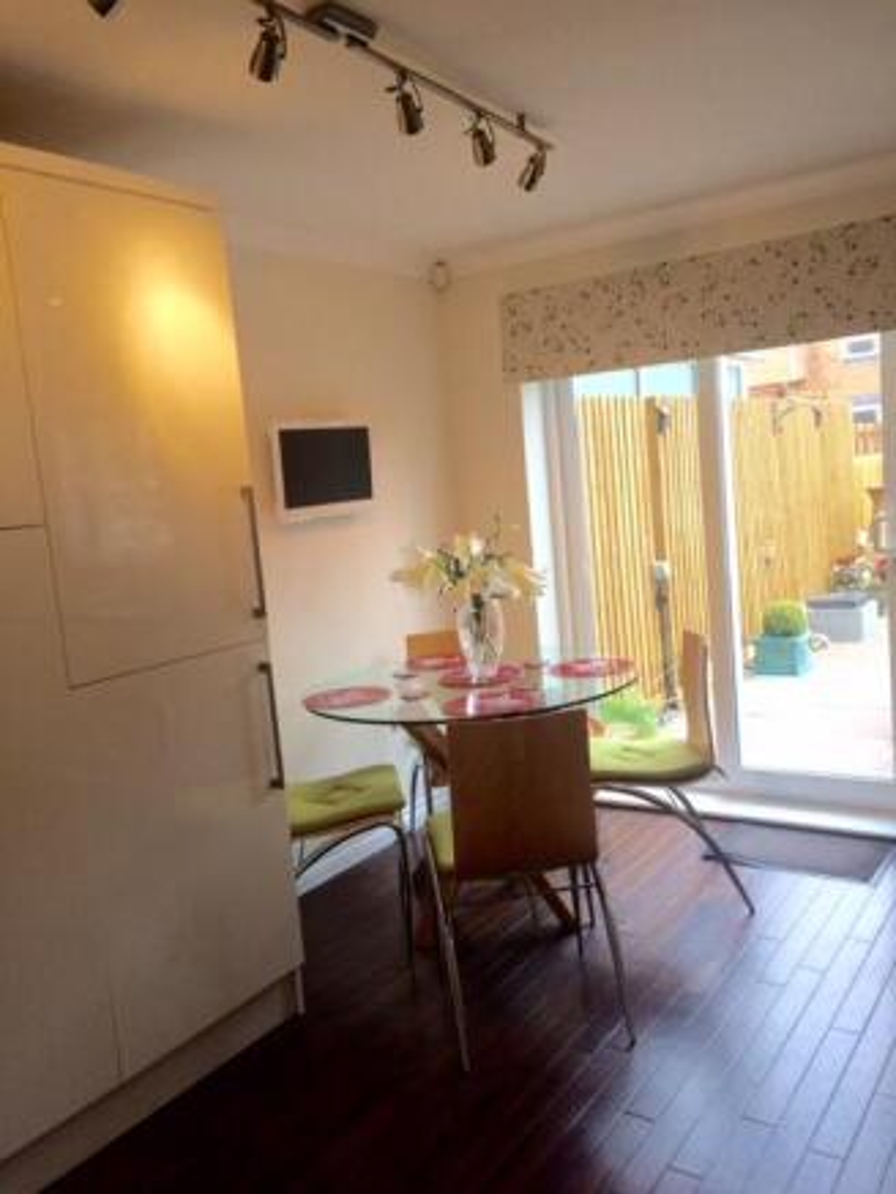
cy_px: 597
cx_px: 448
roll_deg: +5.8
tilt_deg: -8.1
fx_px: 1000
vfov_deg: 61.6
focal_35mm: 29
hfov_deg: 48.2
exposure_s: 1/120
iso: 64
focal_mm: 4.15
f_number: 2.2
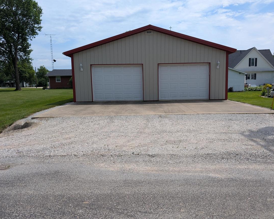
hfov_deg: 57.2
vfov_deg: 47.0
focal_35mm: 31
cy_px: 122
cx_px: 138
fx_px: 251
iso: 21
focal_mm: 6.9
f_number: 1.68
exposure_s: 1/1706
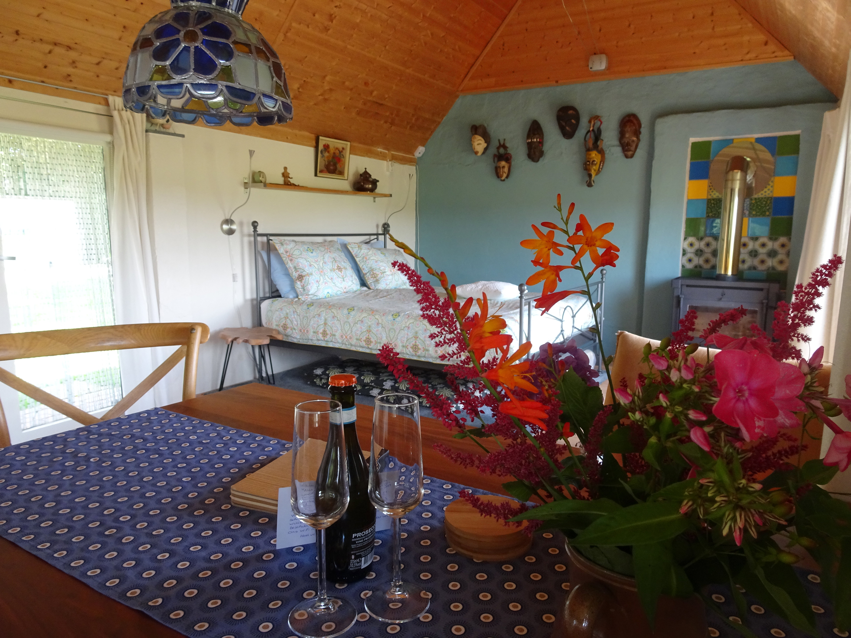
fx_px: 590
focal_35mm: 24
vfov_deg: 56.8
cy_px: 319
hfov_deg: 71.6
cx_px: 426
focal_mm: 4.1
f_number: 3.5
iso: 160
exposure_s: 1/30
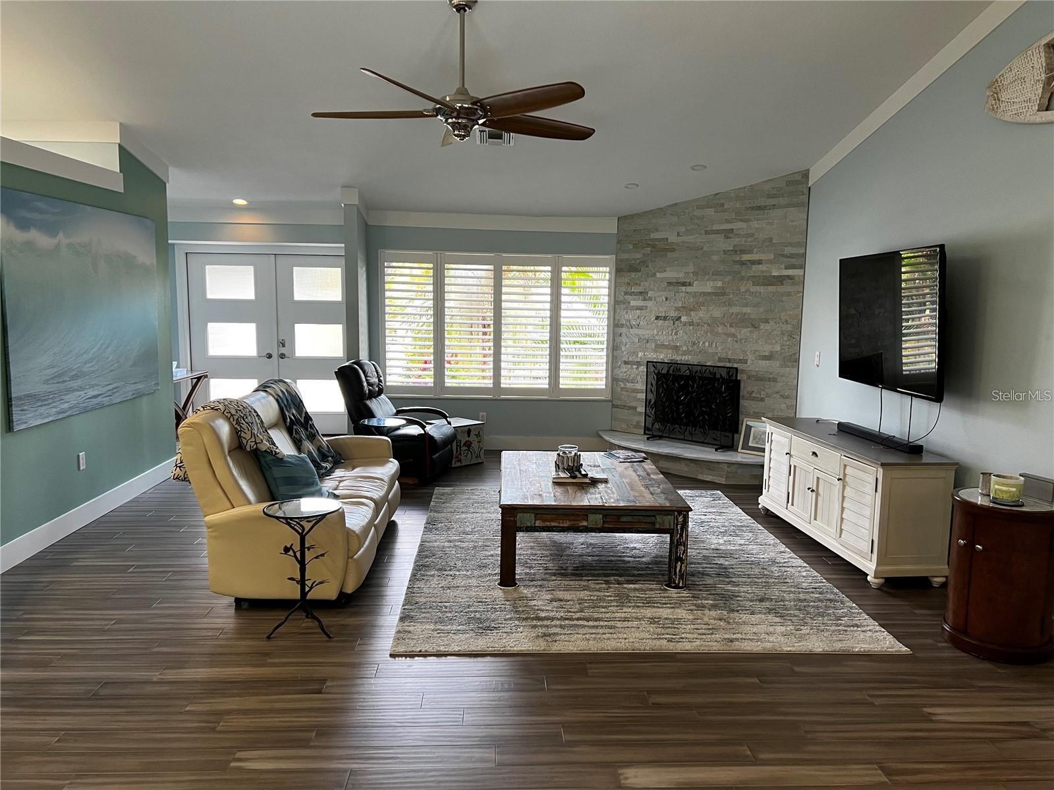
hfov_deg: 67.3
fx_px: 792
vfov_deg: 53.1
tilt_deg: -7.7
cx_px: 527
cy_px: 395
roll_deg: -0.7
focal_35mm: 26
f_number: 1.5
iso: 125
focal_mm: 5.7
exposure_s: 1/60
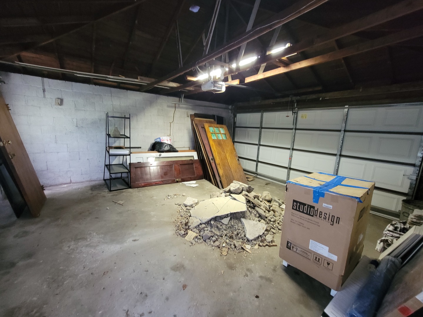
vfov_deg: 89.9
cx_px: 212
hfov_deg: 106.2
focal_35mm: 13
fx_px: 159
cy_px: 158
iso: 640
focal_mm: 2.2
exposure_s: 1/24
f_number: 2.2
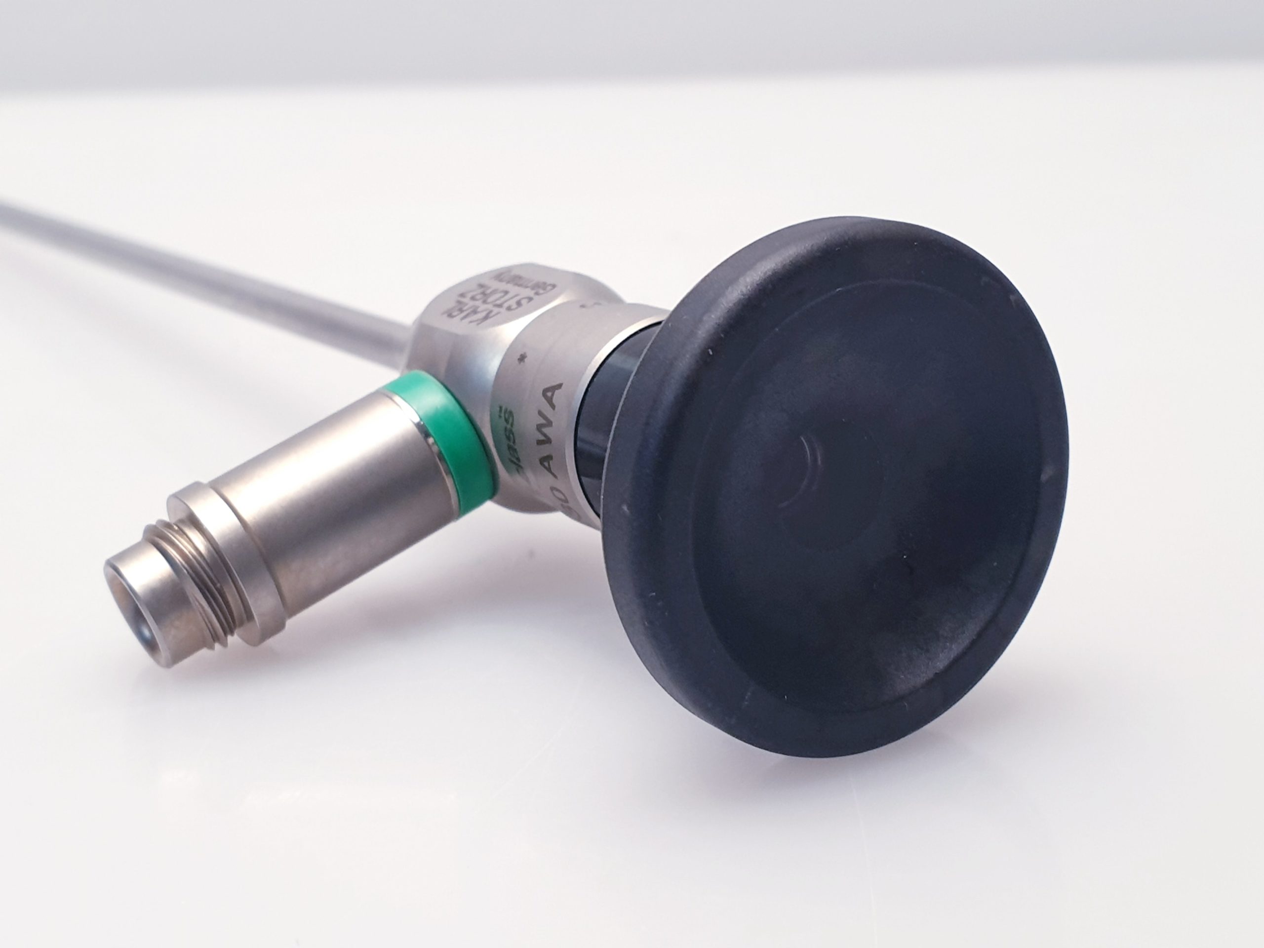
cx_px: 632
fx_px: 949
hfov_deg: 67.3
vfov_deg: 53.1
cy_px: 474
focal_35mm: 26
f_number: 2.4
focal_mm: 4.3
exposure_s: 1/50
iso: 80
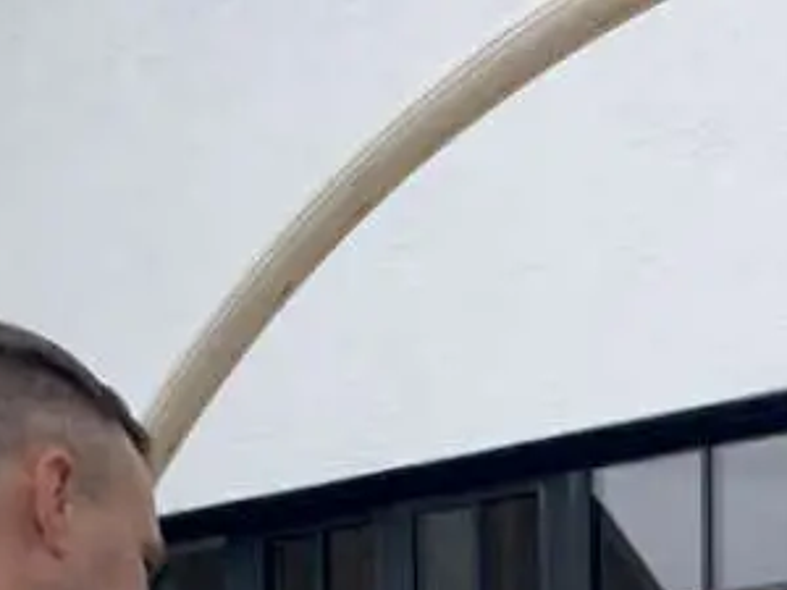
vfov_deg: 12.5
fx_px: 2364
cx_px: 986
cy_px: 1177
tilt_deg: -3.3
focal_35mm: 104
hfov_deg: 17.8
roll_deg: -1.5
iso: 25
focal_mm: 4.25
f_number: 1.8
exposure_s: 1/1748
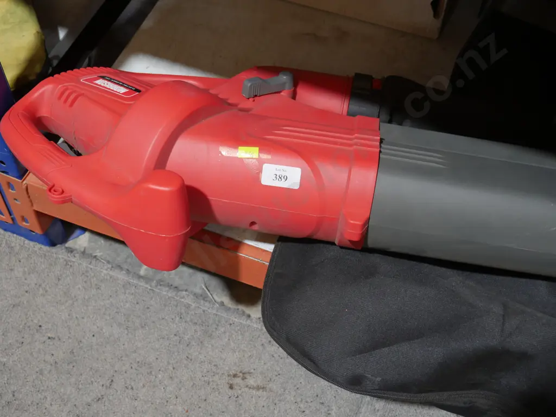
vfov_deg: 29.1
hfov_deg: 38.2
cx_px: 278
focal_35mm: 50
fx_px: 803
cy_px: 208
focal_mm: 25
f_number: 5.3
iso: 640
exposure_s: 1/60
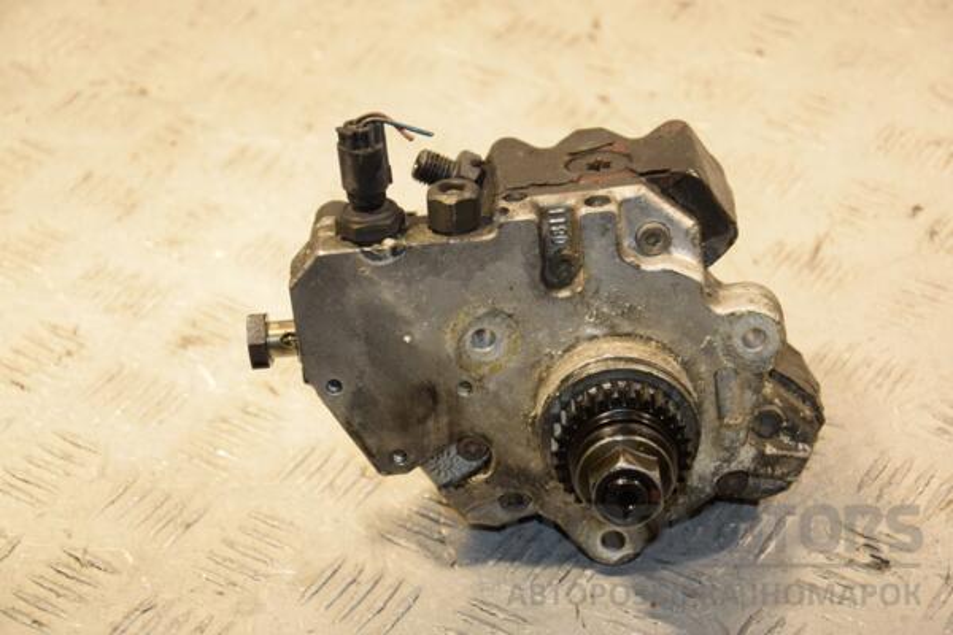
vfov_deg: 13.8
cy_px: 318
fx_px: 2621
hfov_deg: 20.6
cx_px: 476
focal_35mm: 99
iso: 800
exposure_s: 1/200
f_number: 5.3
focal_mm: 66
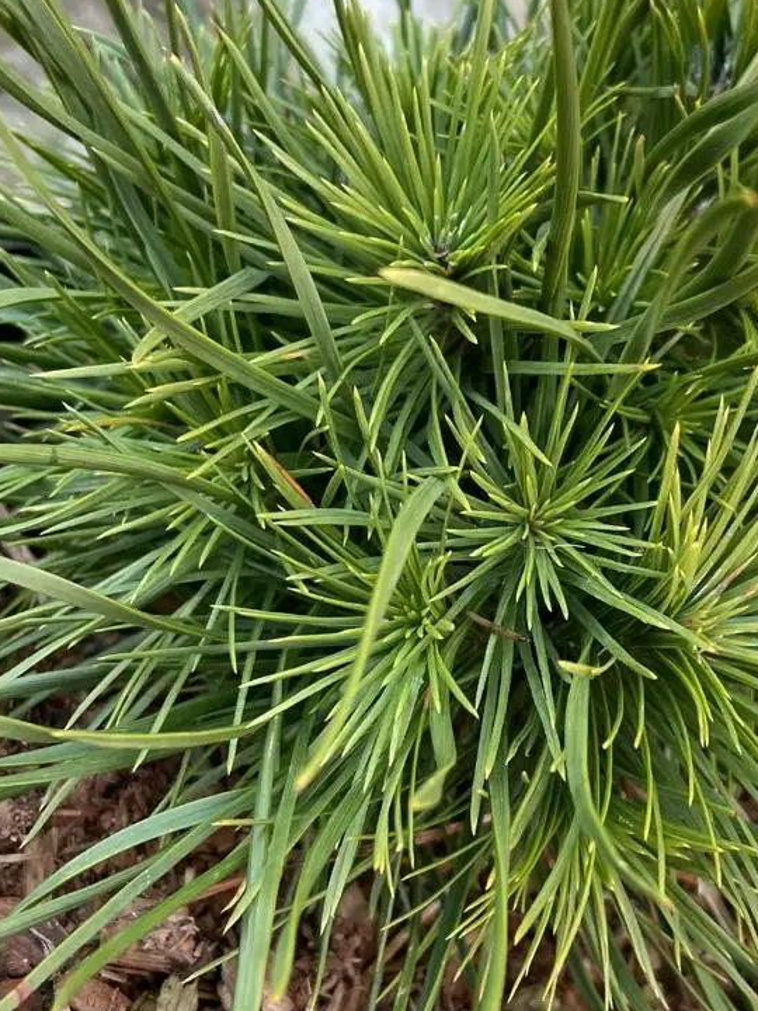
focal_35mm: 52
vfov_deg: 36.8
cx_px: 507
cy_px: 455
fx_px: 1518
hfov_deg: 27.9
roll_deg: -33.9
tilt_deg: -28.0
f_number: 1.6
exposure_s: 1/121
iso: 100
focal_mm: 4.2
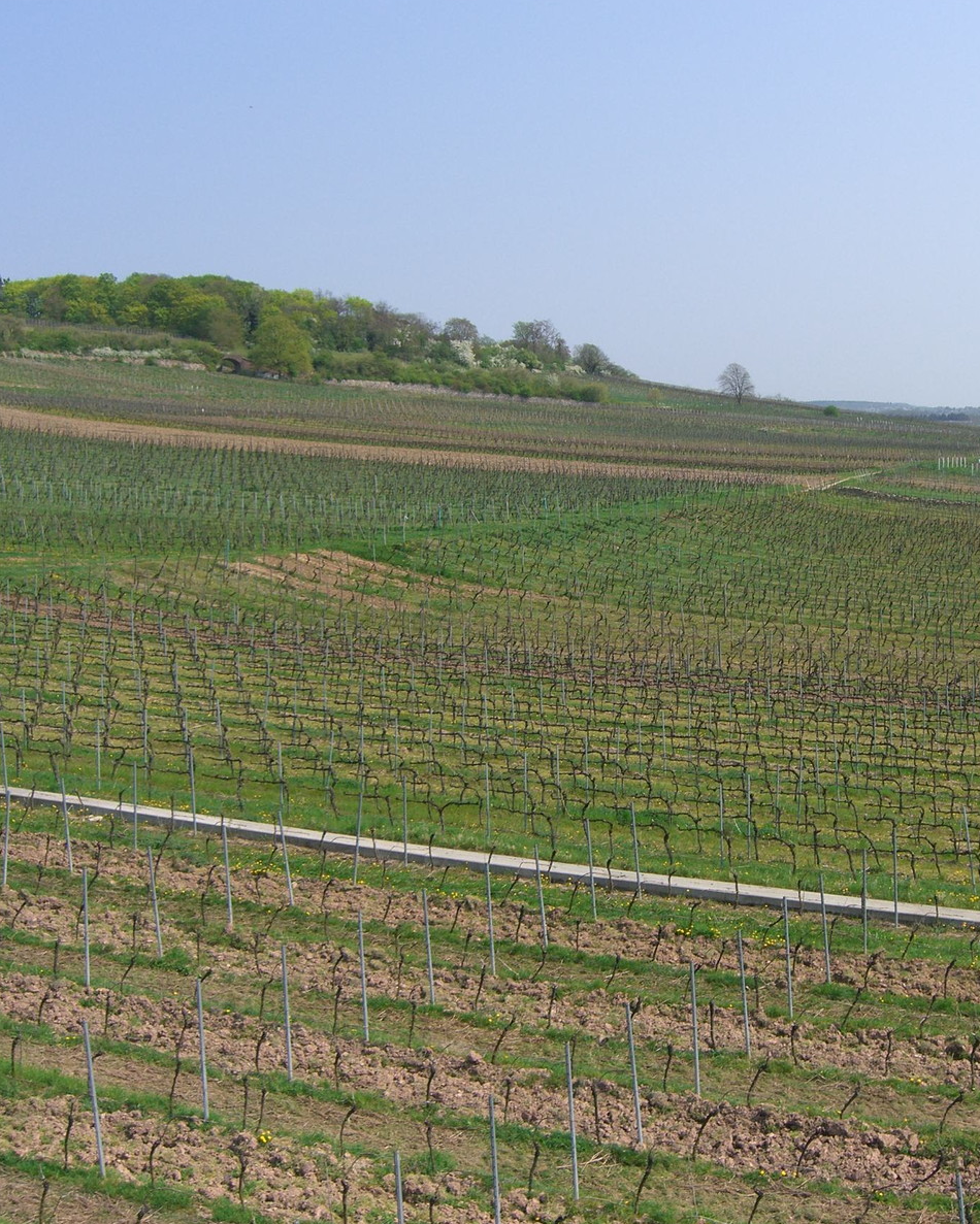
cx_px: 626
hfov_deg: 30.1
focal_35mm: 50
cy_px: 608
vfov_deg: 37.3
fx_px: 1812
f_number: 4
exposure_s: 1/640
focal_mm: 7.9
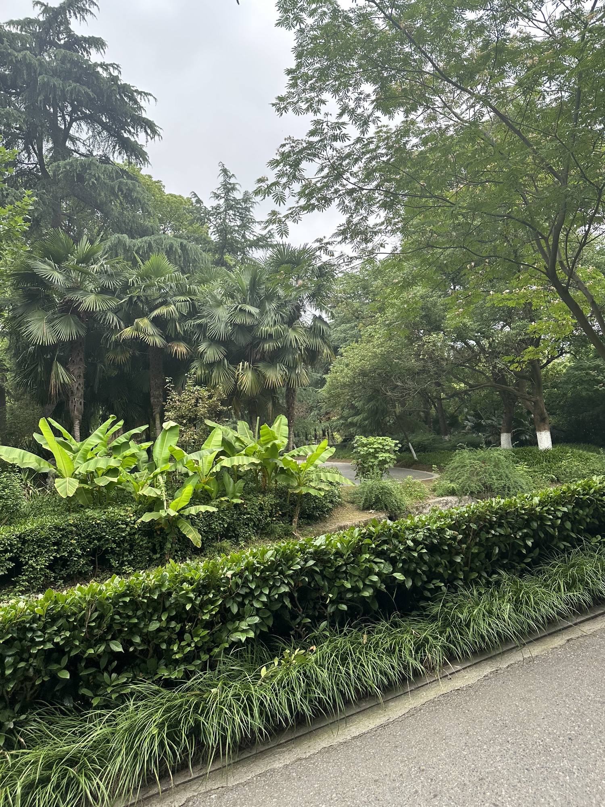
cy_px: 404
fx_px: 559
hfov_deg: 56.8
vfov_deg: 71.6
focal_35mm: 24
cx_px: 302
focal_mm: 6.86
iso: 80
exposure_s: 1/1144
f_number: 1.78
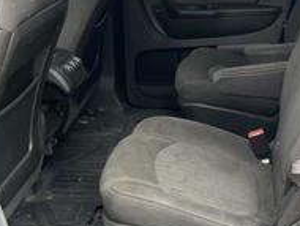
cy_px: 194
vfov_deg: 23.6
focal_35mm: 61
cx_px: 245
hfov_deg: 30.8
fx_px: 529
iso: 16
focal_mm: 3
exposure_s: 1/123
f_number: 1.8
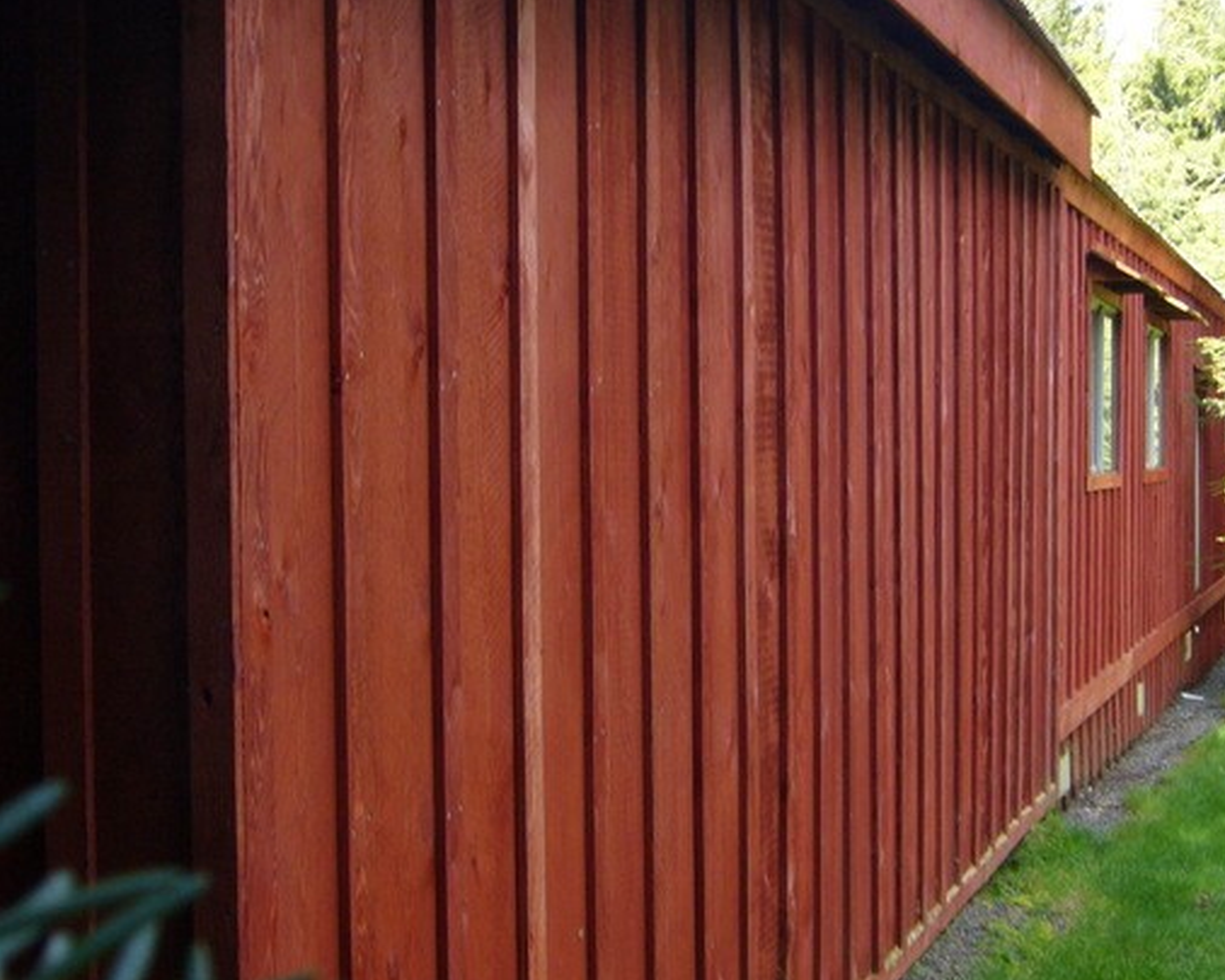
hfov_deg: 34.6
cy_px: 436
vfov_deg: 28.1
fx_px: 1958
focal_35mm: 54
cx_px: 755
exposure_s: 1/40
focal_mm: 5.8
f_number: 2.8
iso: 100
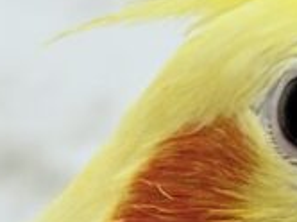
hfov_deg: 5.3
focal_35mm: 376
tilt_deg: -2.2
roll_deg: -0.5
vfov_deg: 3.9
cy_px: 521
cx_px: 335
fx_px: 3221
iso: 50
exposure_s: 1/100
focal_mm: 5.96
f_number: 1.6
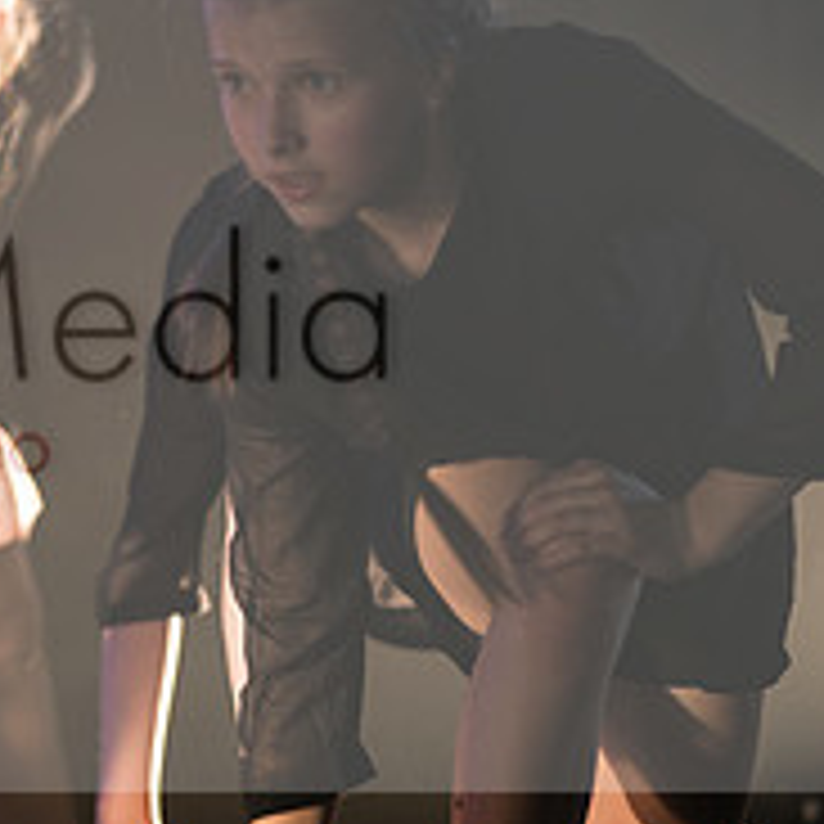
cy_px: 156
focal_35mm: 328
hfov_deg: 5.3
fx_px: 8833
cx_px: -170
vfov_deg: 5.3
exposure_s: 1/60
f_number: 2.8
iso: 400
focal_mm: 106
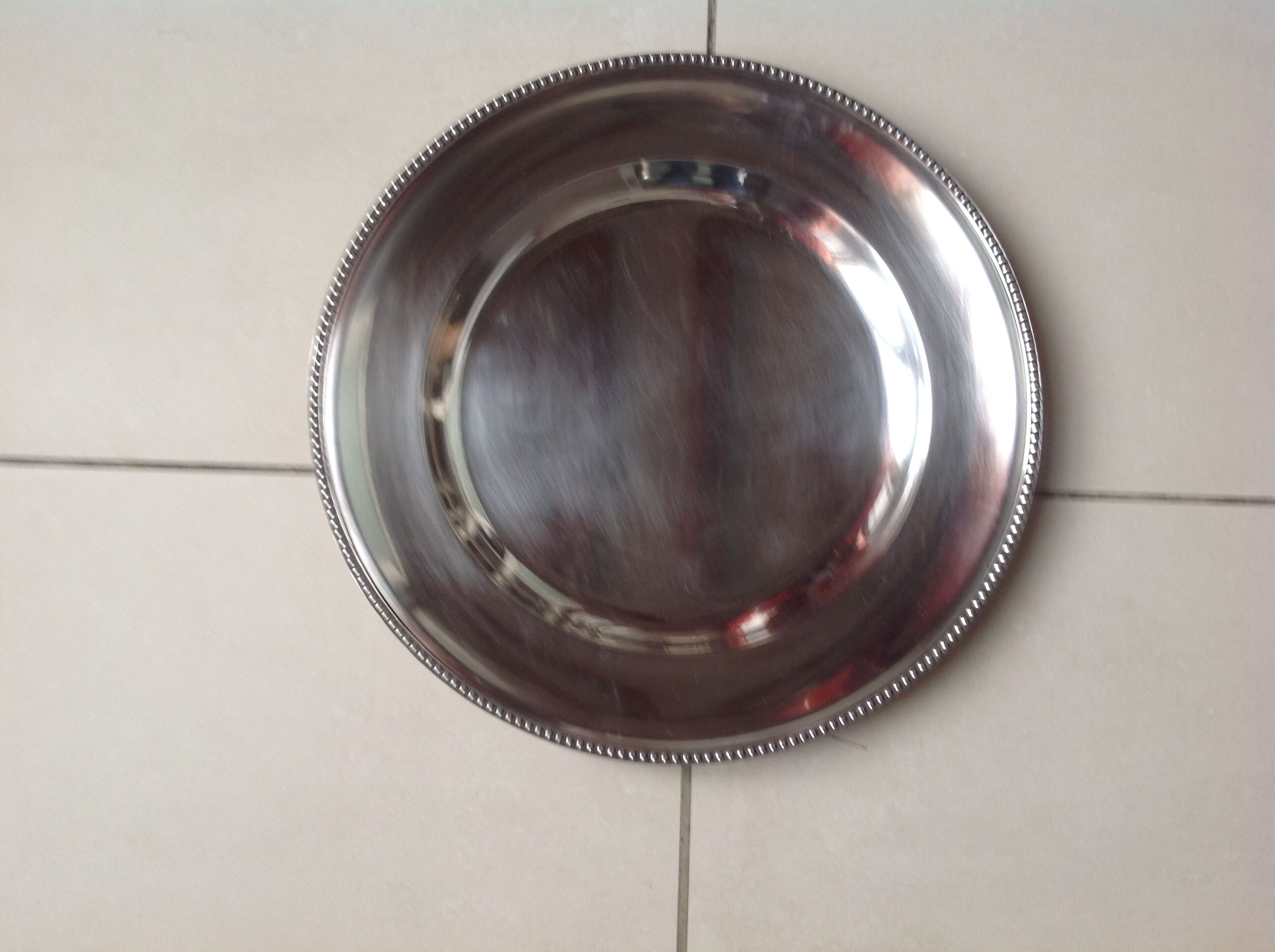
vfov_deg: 40.6
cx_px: 638
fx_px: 1287
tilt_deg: -82.0
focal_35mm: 35
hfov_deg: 52.7
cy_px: 476
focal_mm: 4.28
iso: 50
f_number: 2.4
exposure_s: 1/15
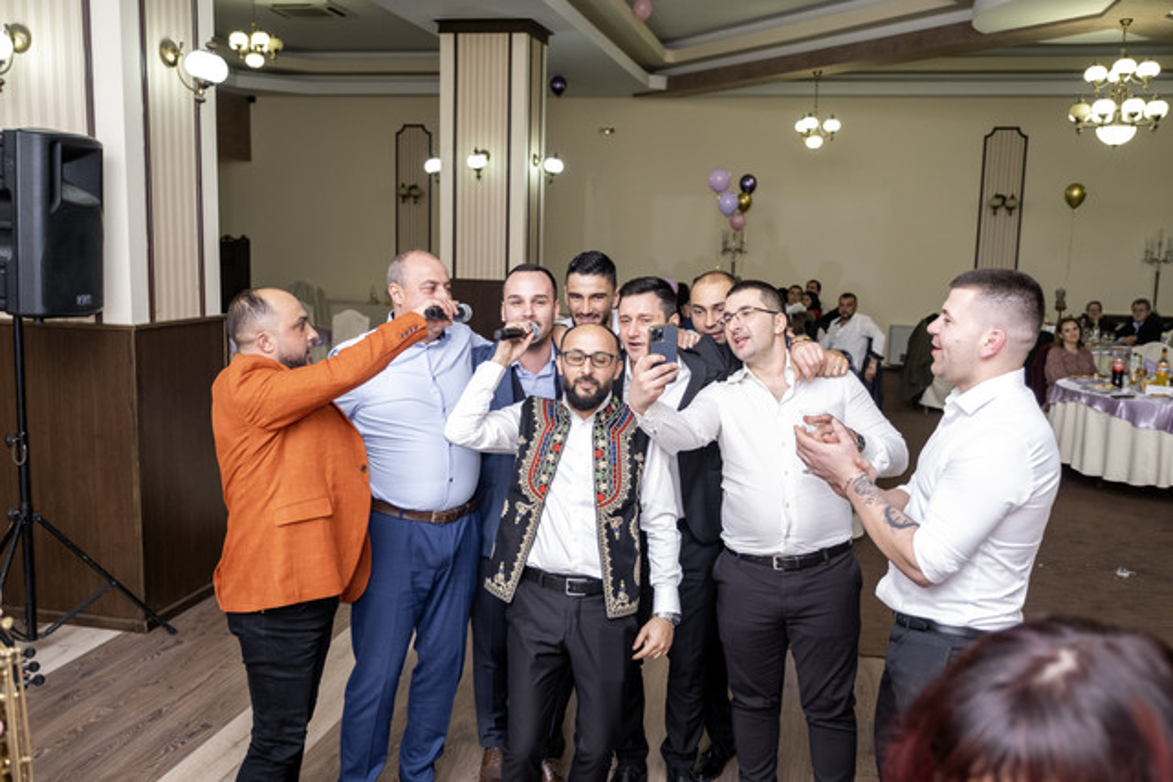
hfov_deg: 58.7
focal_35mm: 32
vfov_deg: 41.1
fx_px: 1043
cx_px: 586
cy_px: 391
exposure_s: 1/160
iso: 1250
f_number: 2.8
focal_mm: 21.3
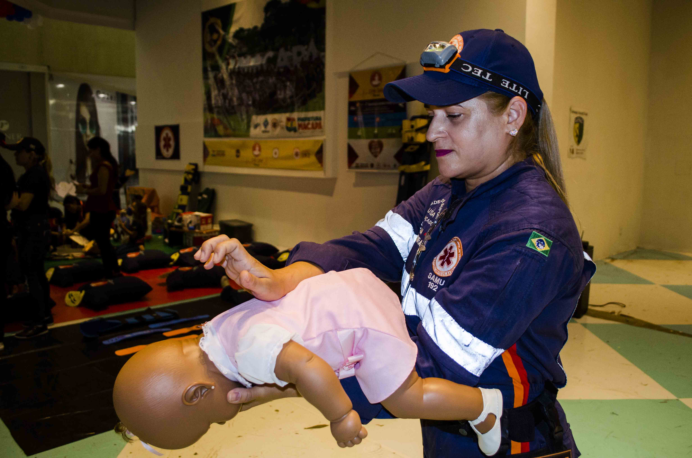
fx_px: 575
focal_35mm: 30
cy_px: 229
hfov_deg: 62.0
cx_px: 346
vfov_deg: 43.4
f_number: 3.8
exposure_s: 1/200
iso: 800
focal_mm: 20
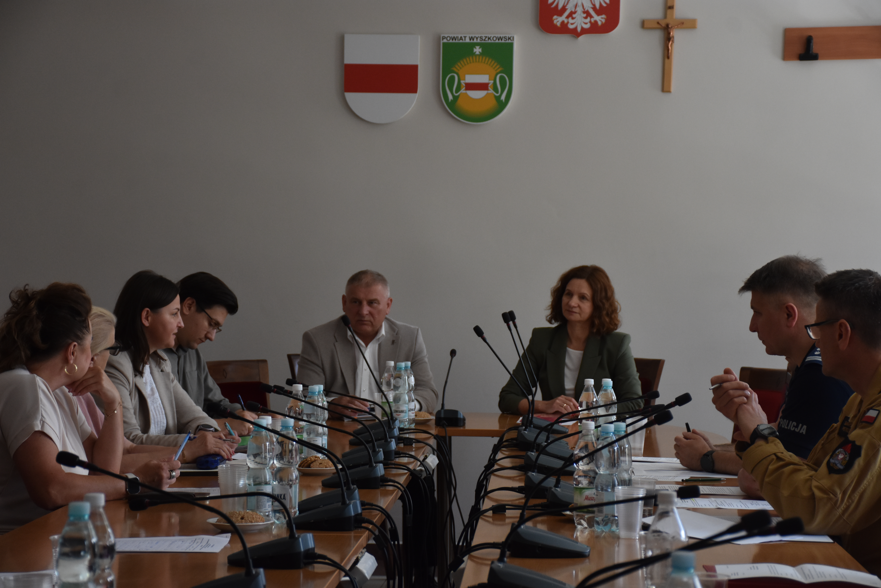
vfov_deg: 15.2
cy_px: 294
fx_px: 2202
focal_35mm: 90
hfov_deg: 22.6
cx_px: 440
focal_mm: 60
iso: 900
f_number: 5
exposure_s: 1/250
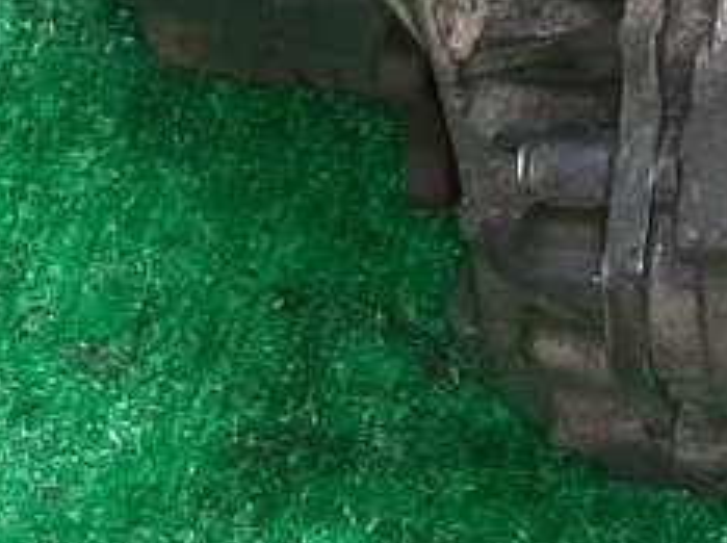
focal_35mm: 161
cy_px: -243
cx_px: 858
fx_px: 3376
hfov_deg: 12.0
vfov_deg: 9.0
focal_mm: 3.93
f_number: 1.7
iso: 137
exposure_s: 1/50
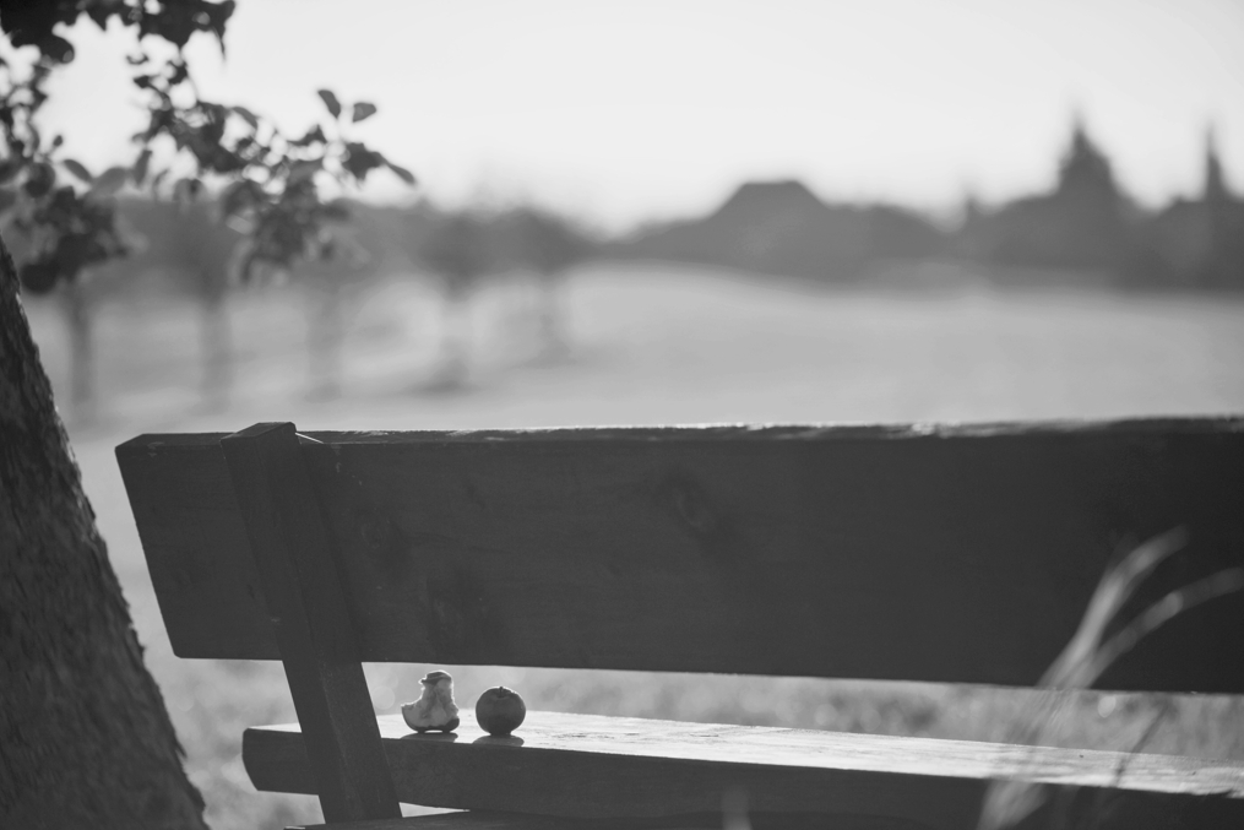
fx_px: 4354
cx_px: 620
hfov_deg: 16.3
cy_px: 416
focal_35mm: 126
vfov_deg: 10.9
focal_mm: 125
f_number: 2.8
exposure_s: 1/5000
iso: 200
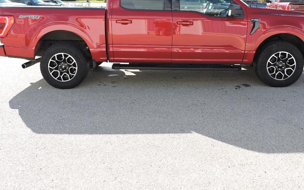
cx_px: 160
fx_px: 273
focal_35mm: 33
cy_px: 56
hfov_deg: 58.1
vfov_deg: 37.7
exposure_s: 1/400
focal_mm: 4.3
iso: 100
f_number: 3
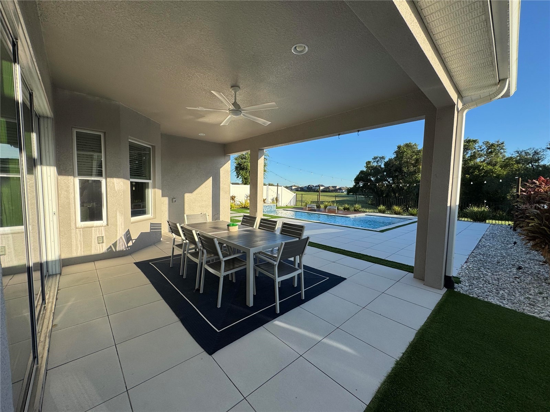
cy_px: 206
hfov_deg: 102.1
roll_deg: -1.4
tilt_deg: -4.5
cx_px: 275
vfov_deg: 85.7
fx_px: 222
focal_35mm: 14
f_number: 2.2
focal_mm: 2.22
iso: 50
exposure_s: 1/1078
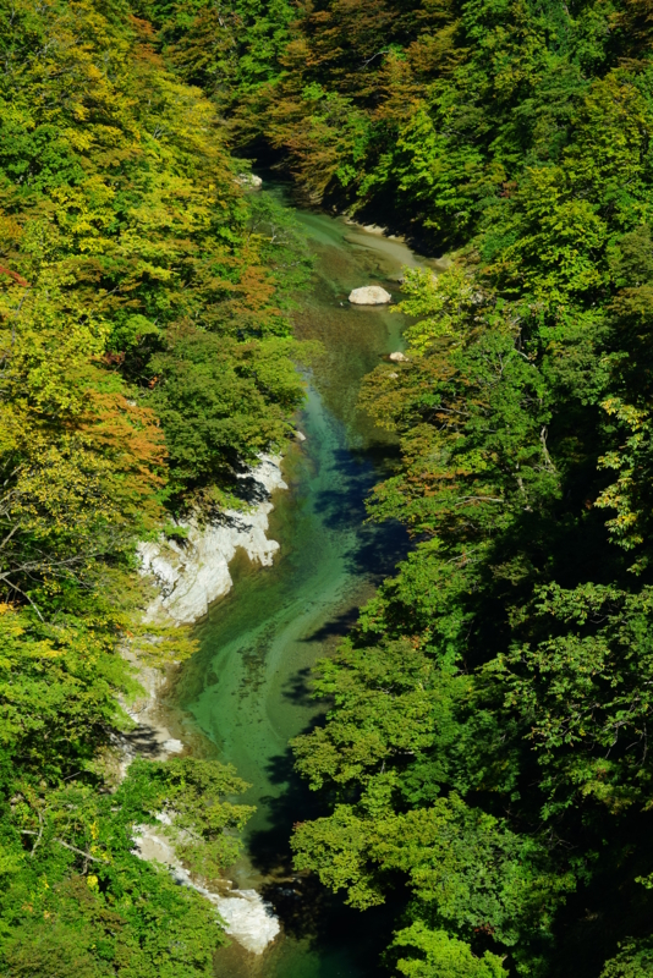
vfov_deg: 23.9
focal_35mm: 85
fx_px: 2311
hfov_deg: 16.1
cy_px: 489
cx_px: 326
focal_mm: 85
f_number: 6.3
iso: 100
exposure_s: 1/100
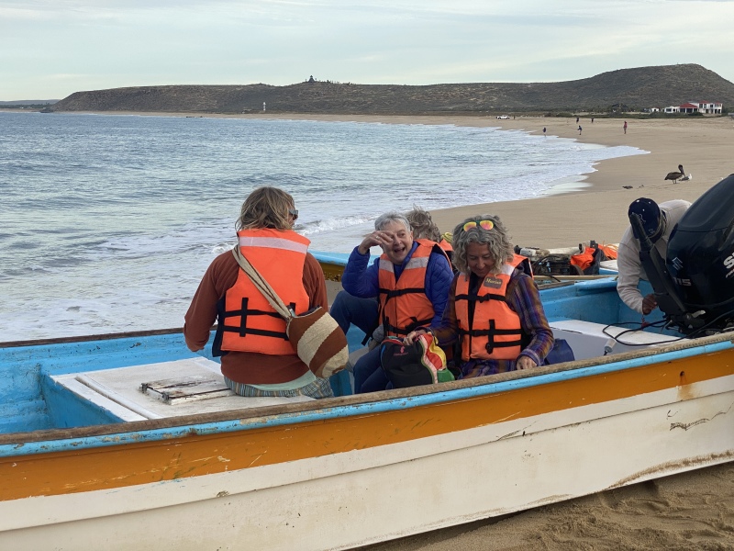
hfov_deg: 36.8
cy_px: 276
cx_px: 367
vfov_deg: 28.0
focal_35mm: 52
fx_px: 1103
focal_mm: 6
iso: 20
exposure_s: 1/466
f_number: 2
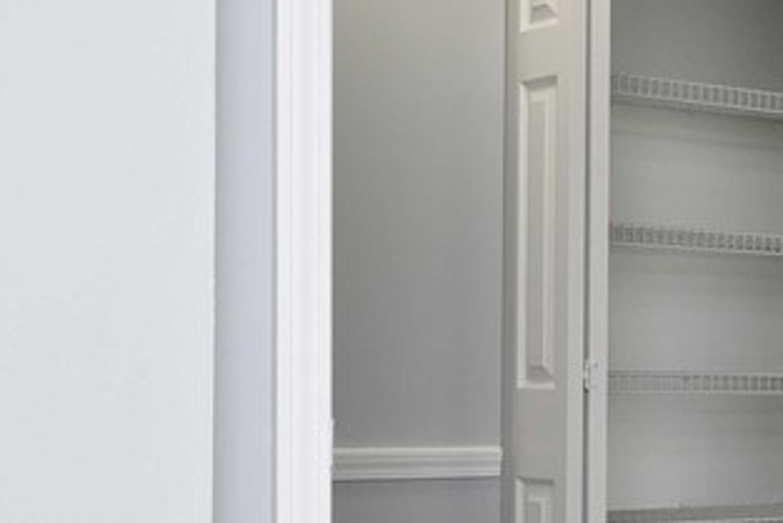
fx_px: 1915
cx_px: 1116
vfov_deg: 15.5
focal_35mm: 88
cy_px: 385
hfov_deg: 20.4
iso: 320
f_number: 8
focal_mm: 17
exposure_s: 1/25
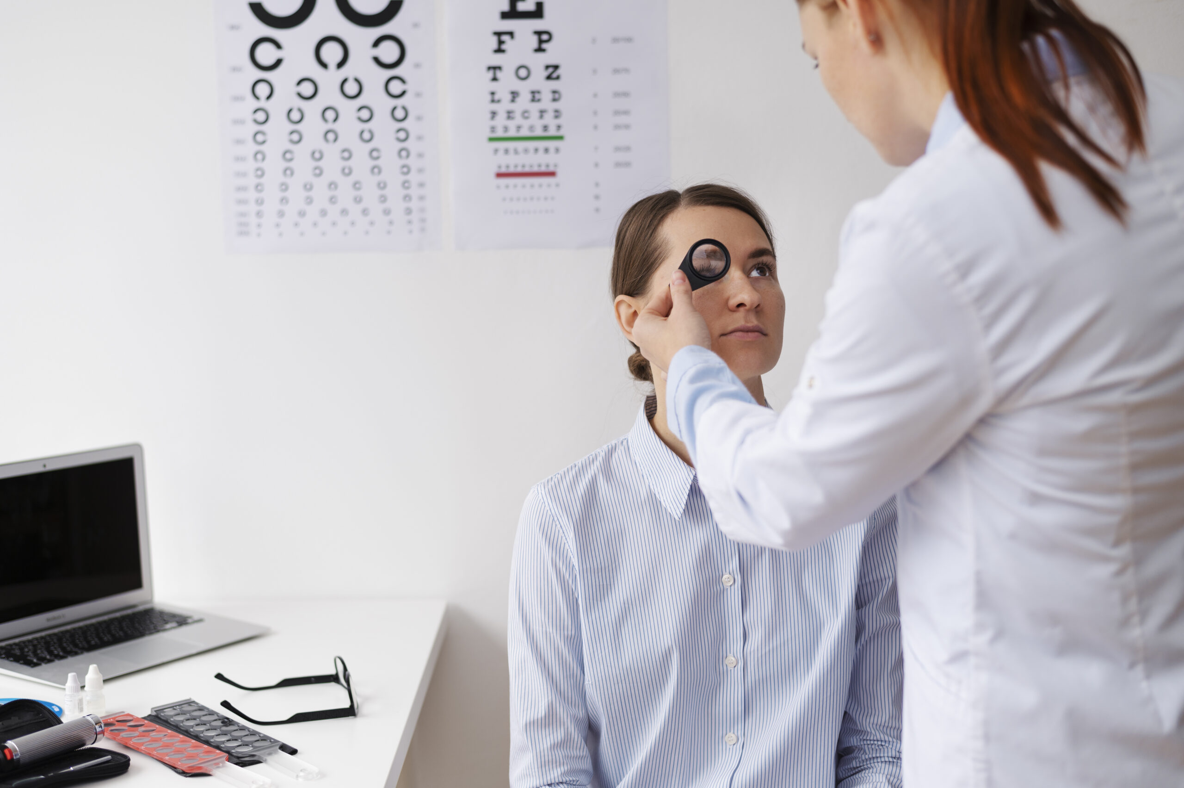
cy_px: 394
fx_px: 1643
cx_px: 592
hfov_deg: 39.6
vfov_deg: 27.0
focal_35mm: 50
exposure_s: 1/200
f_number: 2.8
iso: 250
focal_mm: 50
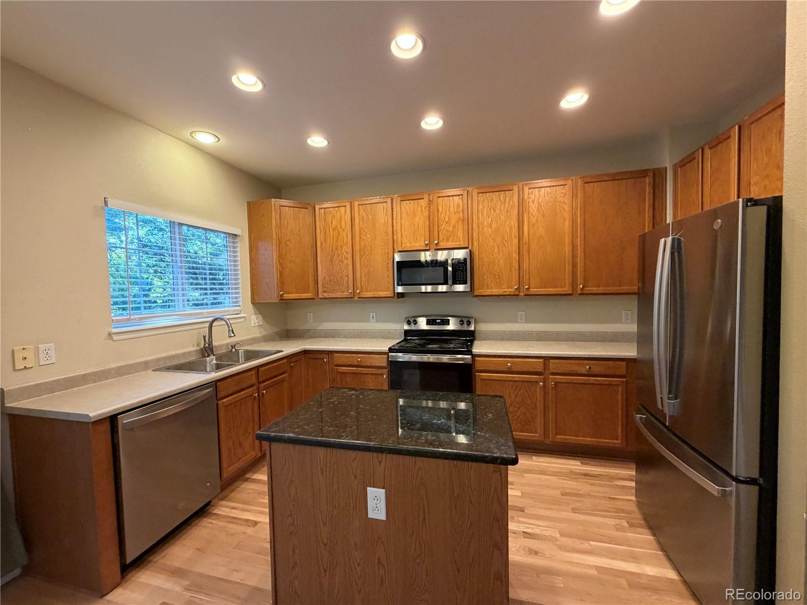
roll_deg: +1.8
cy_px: 302
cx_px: 404
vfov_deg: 85.7
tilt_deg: -2.0
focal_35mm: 14
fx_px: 326
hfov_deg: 102.1
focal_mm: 2.22
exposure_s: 1/60
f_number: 2.2
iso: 200
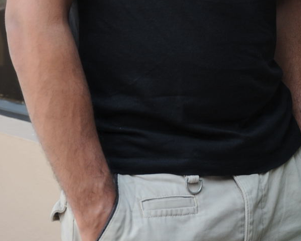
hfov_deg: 12.3
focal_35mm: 156
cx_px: 252
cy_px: -113
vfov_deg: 9.6
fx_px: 1390
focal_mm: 62
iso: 320
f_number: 7.1
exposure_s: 1/125
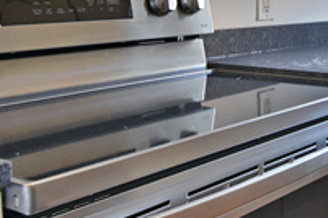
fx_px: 510
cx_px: 462
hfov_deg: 27.5
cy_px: 13
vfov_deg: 23.4
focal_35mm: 56
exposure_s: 1/15
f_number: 5.6
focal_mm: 10
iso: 640
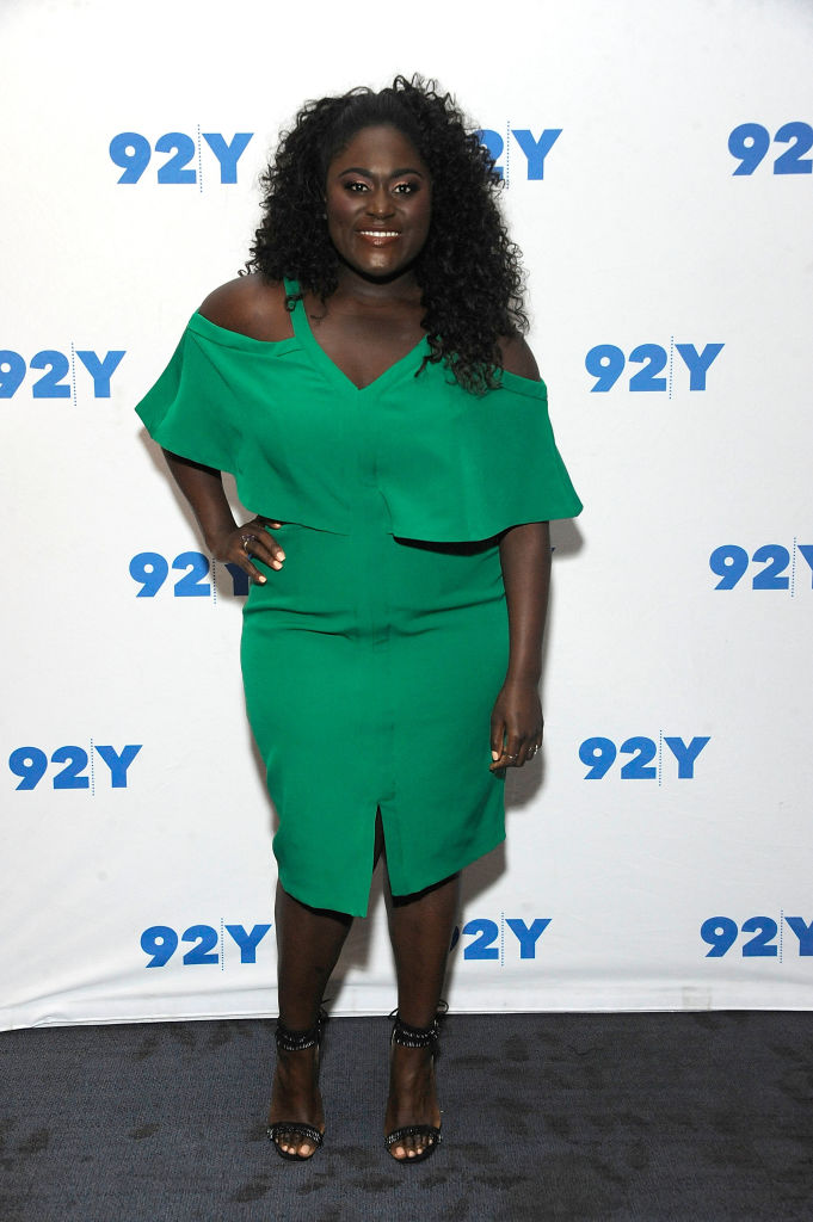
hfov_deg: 31.8
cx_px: 406
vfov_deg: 46.4
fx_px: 1425
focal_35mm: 42
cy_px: 611
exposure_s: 1/250
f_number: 6.3
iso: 2000
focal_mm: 42
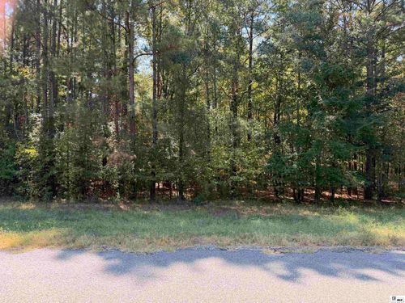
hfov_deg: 71.6
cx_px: 202
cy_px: 152
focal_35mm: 24
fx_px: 281
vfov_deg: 56.8
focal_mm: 6.76
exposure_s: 1/507
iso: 100
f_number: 1.78
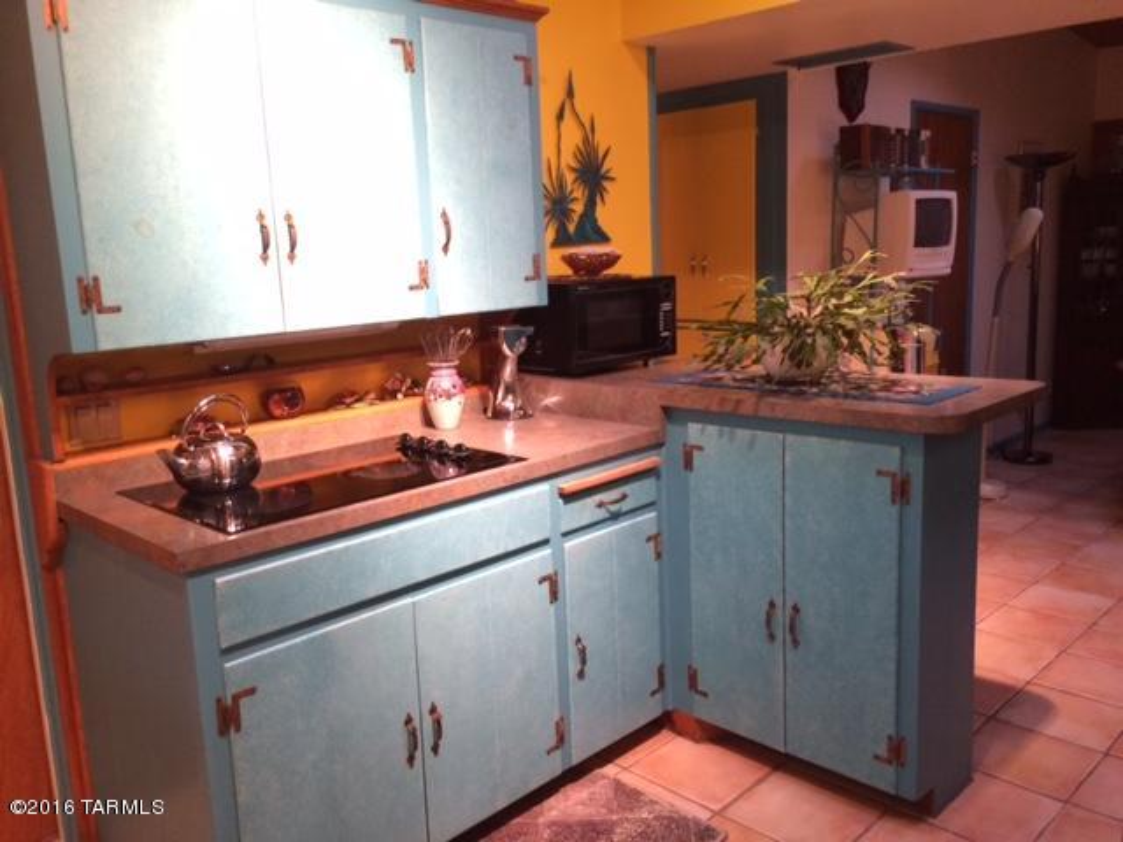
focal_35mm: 29
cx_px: 562
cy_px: 421
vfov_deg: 48.2
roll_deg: +3.1
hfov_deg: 61.7
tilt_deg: -11.7
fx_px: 941
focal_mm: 4.15
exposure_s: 1/30
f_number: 2.2
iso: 160
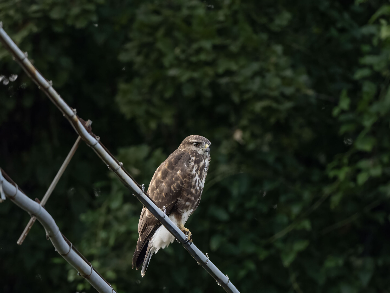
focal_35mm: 841
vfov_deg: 1.8
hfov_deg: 2.4
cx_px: 195
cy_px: 146
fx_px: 9475
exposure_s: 1/1000
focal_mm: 420
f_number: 5.6
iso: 6400
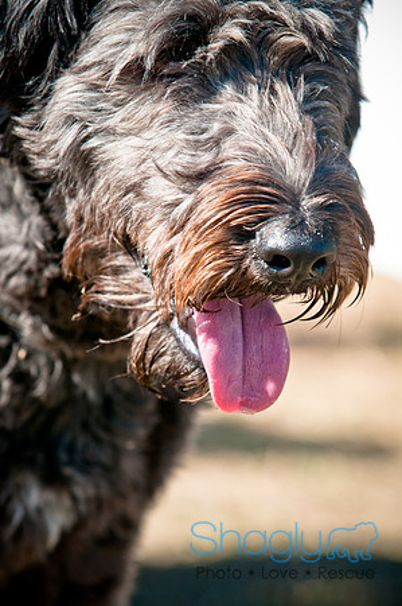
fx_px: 4659
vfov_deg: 7.4
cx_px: 201
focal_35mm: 278
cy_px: 303
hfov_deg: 4.9
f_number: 5.6
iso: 200
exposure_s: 1/400
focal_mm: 185
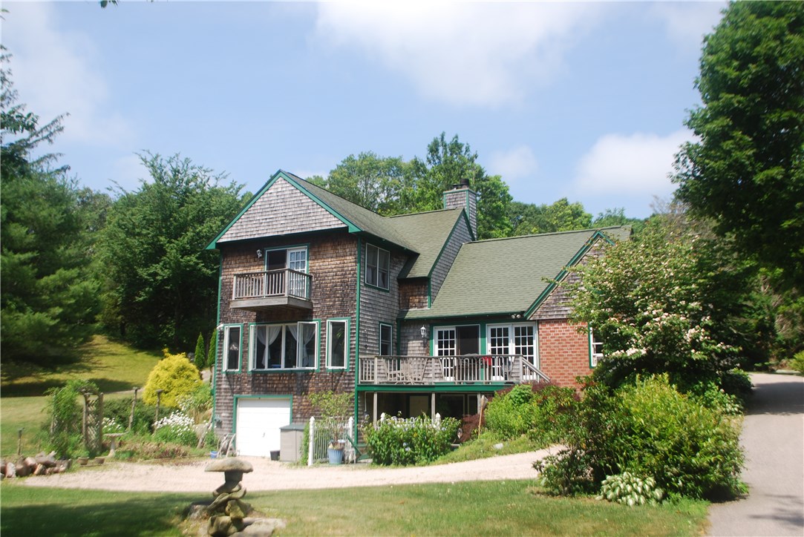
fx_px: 805
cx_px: 402
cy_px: 268
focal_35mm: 36
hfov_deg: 53.1
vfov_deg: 36.9
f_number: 7.1
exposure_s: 1/200
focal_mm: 24
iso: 100
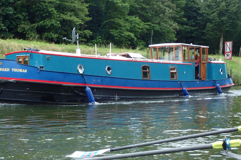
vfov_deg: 19.7
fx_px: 462
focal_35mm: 69
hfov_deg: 29.2
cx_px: 109
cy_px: 106
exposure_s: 1/100
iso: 100
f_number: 4.5
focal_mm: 8.99
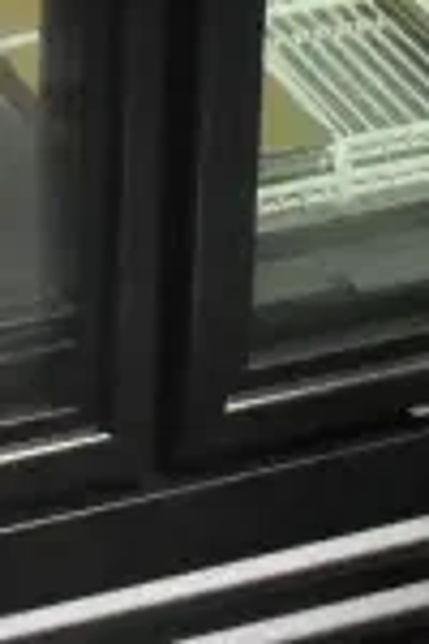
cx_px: -82
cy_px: -775
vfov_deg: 10.1
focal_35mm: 183
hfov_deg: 7.4
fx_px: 3271
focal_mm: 20
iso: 6400
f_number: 7.1
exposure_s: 1/200
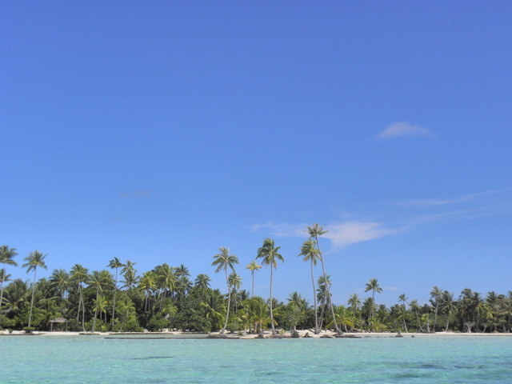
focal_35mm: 44
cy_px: 192
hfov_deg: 42.9
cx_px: 256
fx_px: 651
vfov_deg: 32.9
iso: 64
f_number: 5.6
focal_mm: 7.87
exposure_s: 1/500
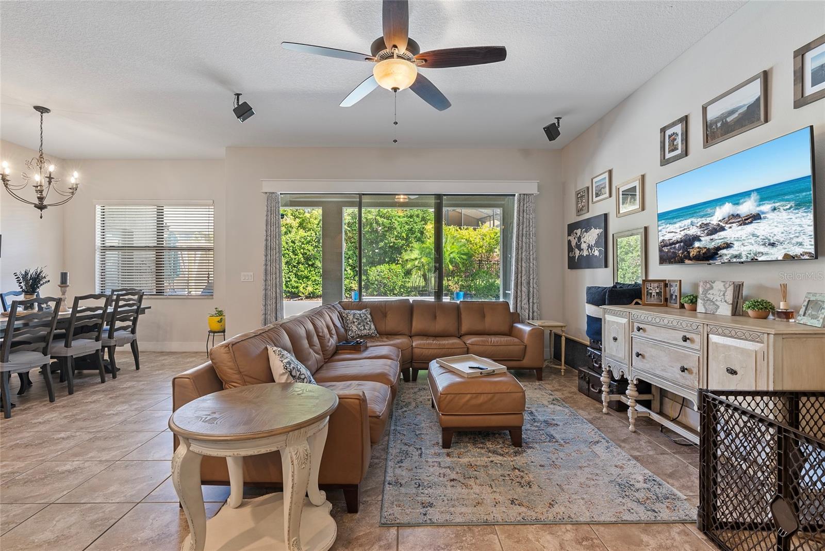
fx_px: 367
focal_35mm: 16
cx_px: 412
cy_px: 276
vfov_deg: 73.8
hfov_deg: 96.7
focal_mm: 16
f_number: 9
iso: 250
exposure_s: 3.2
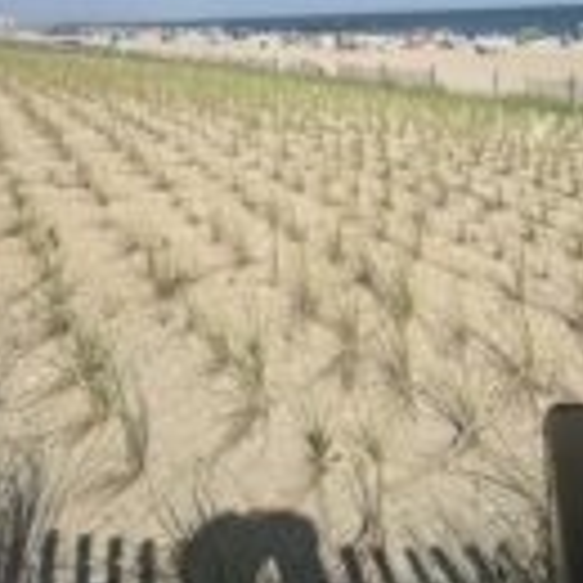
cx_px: 484
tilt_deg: -2.6
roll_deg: +1.6
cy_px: 54
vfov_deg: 40.4
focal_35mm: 38
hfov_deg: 41.5
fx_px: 724
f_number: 2.2
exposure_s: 1/3509
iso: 50
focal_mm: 2.22
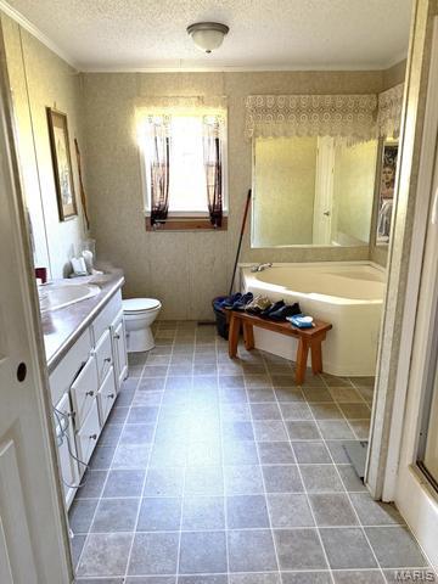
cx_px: 219
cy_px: 292
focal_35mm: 24
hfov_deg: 56.8
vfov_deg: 71.6
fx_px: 405
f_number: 1.78
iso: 640
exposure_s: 1/60
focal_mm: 6.76
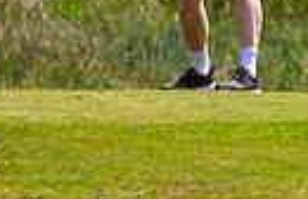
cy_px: -260
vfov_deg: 0.4
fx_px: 28645
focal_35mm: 3380
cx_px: 383
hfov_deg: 0.6
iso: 500
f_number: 4
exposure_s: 1/2500
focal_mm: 560
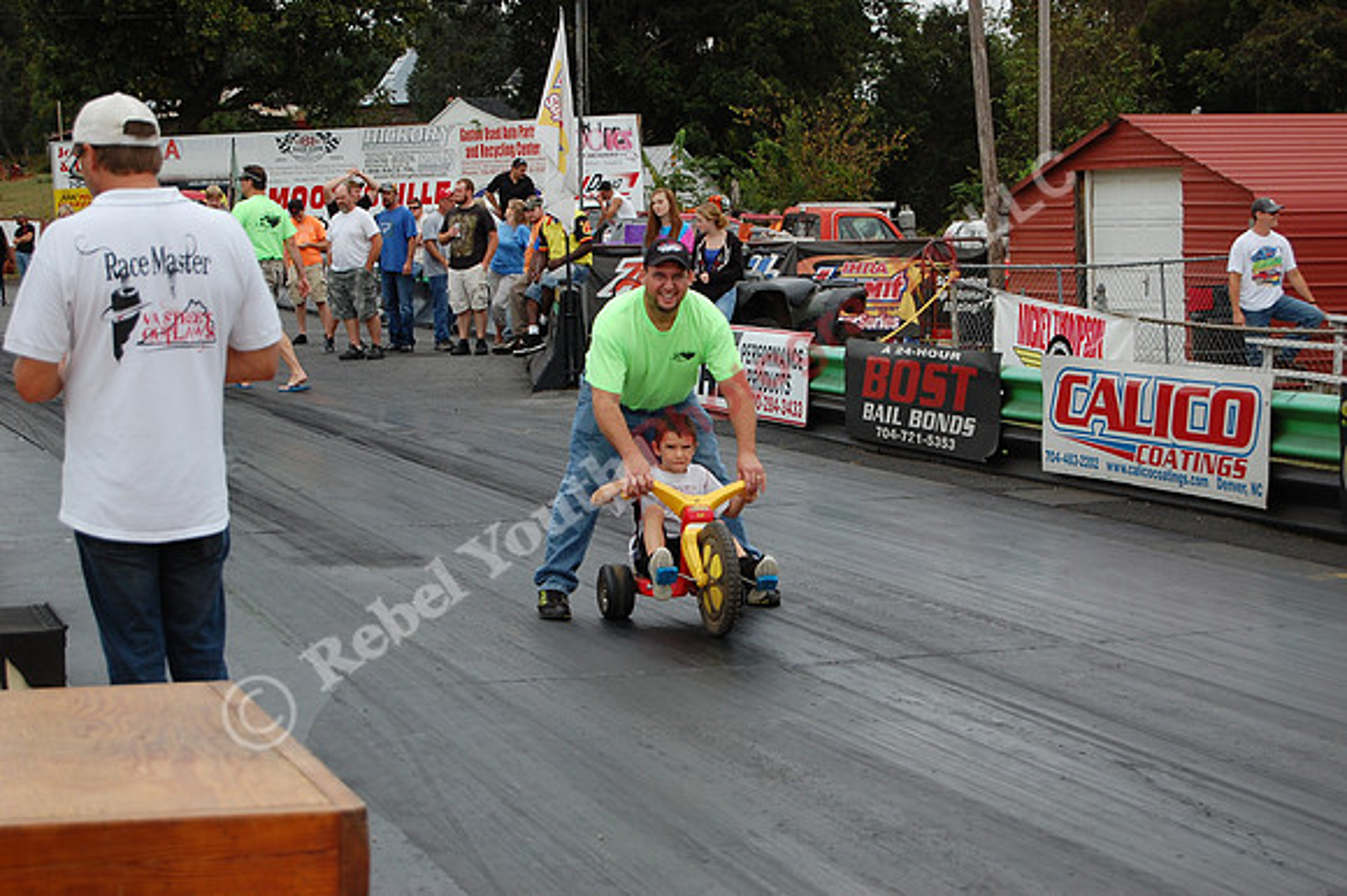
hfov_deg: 24.6
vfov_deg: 16.5
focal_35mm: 82
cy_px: 448
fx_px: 3085
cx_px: 674
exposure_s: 1/1000
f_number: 5.6
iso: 400
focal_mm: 55
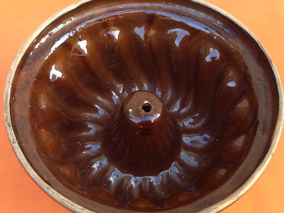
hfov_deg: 42.9
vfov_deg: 32.9
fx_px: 361
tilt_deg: -59.5
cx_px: 142
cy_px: 106
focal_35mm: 44
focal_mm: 2.03
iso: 40
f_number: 2.4
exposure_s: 1/40
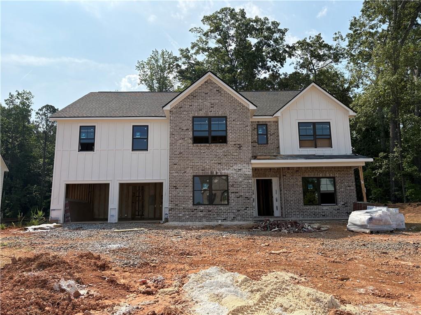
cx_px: 210
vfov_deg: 53.1
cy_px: 158
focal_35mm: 26
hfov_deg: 67.3
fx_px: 316
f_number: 1.6
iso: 64
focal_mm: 5.96
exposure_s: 1/4608
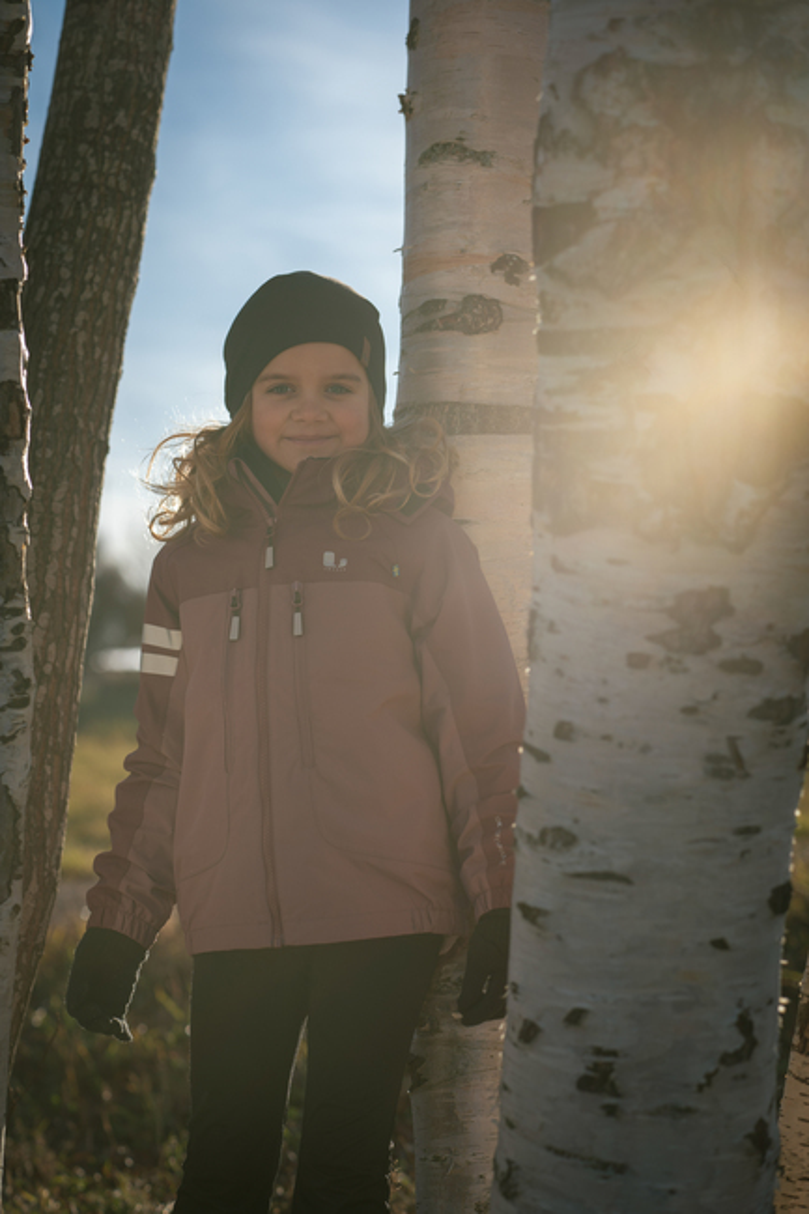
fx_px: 2867
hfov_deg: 16.1
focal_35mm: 85
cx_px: 404
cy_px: 607
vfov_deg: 23.9
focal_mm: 85
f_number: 4
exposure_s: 1/1000
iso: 100
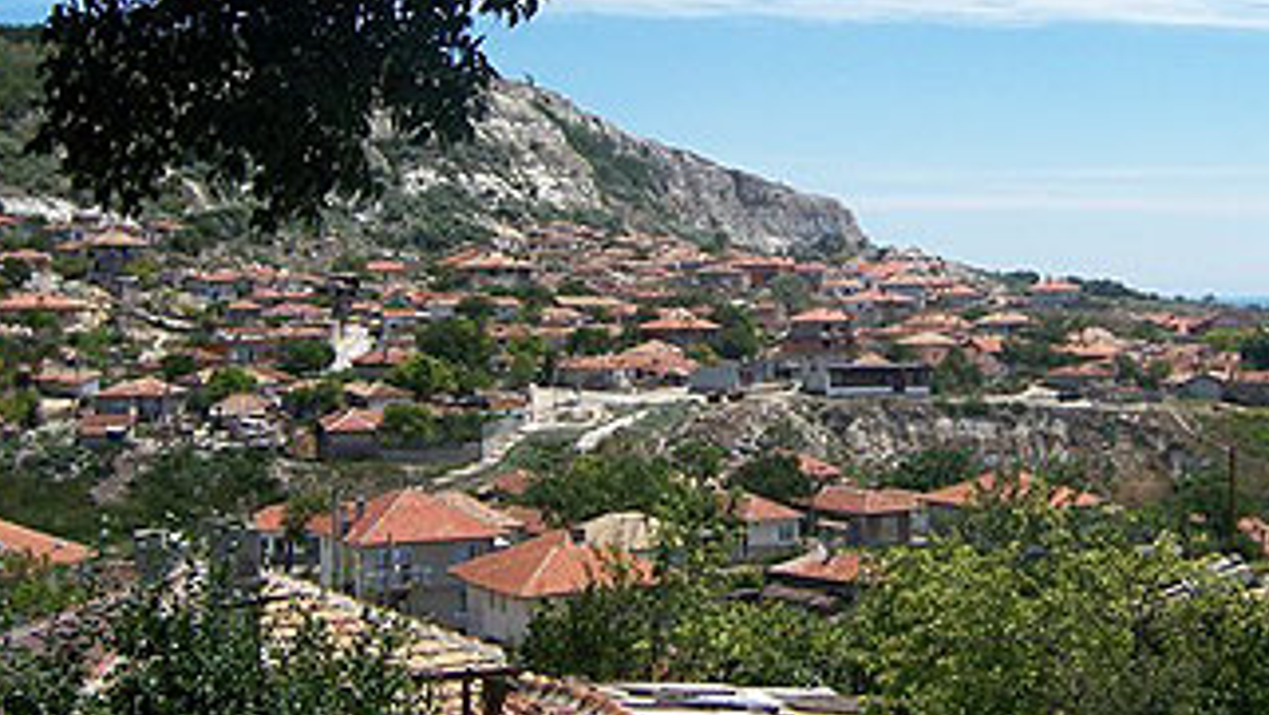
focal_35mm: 55
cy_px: 166
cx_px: 799
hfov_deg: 37.6
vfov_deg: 21.7
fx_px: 1852
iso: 80
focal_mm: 6
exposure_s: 1/640
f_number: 4.5
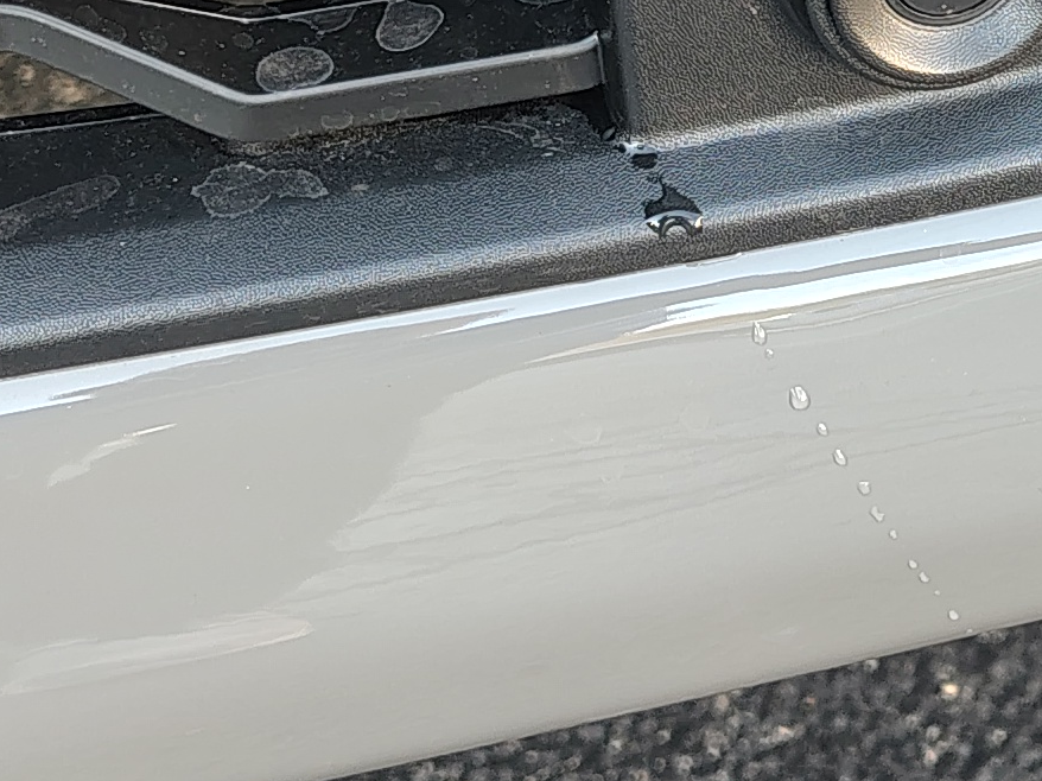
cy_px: 52
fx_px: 3370
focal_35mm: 112
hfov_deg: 16.7
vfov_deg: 13.1
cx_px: 1294
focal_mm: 5.56
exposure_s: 1/111
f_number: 1.8
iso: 173
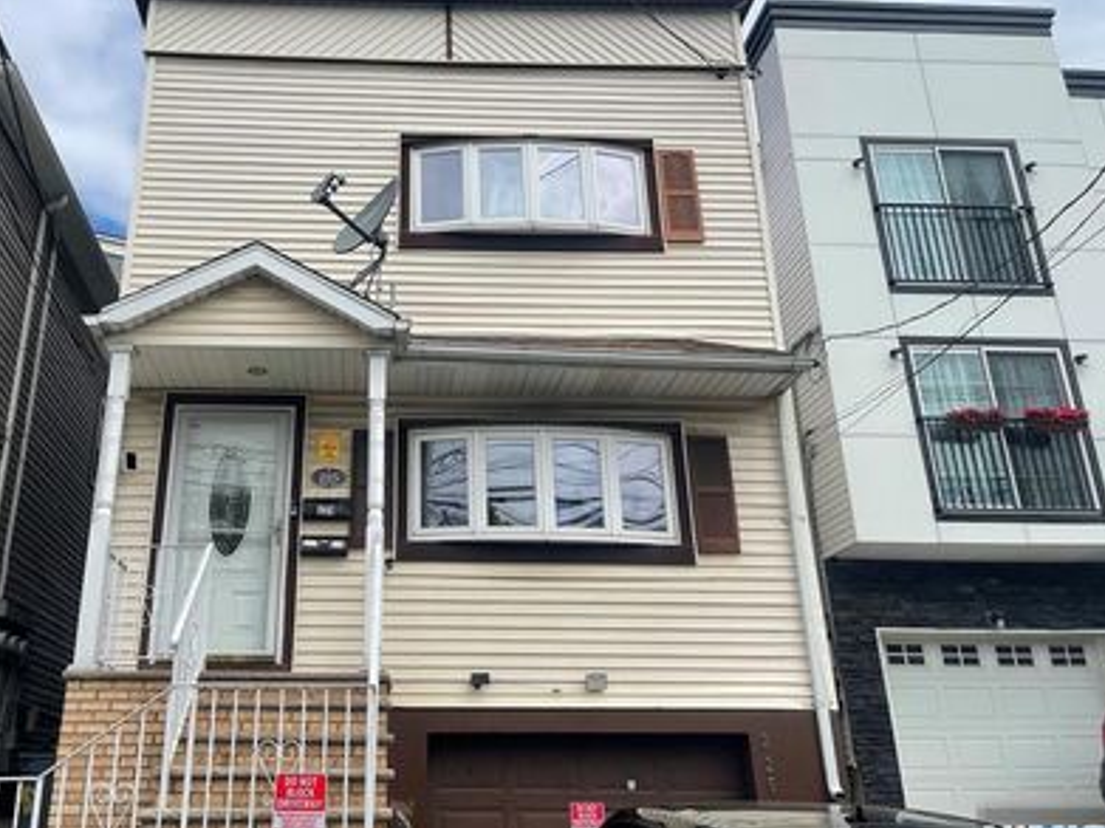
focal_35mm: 32
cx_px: 410
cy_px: 338
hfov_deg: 56.1
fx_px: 1021
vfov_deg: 43.9
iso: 32
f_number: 1.6
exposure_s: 1/5618
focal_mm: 5.1
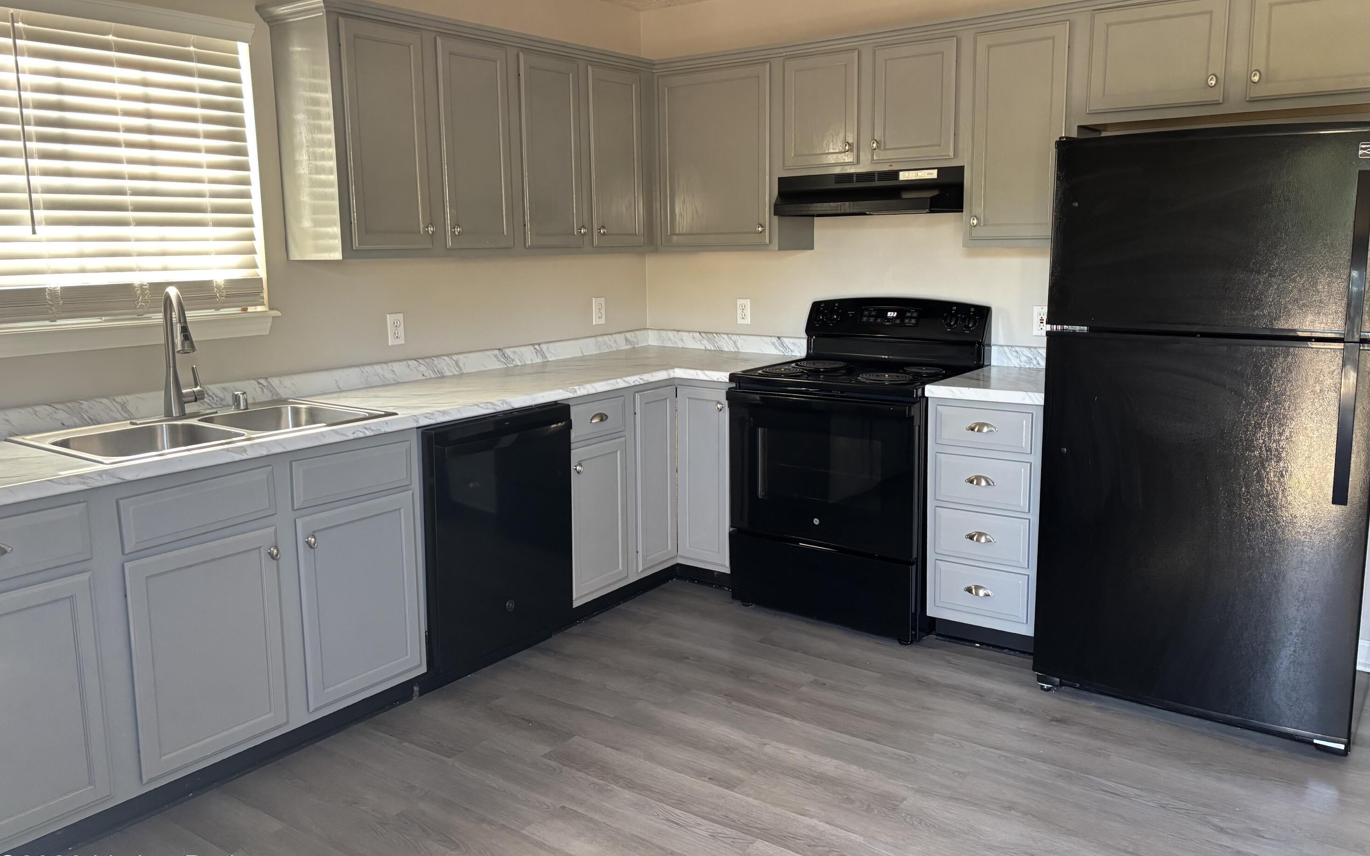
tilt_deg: -6.9
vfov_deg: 44.5
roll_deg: +1.1
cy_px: 393
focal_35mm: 28
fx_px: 1045
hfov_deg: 66.5
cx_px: 690
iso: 250
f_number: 1.6
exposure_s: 1/60
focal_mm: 5.96
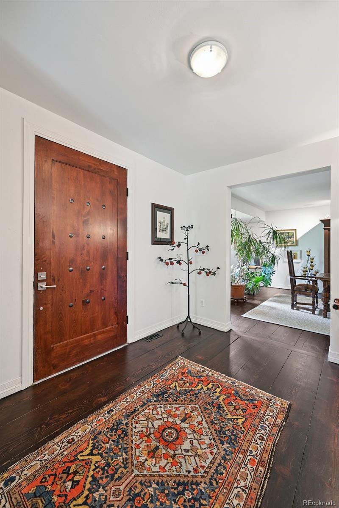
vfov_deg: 100.4
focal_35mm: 15
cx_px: 170
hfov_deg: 77.3
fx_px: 212
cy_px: 254
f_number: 4.5
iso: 400
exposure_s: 1/8
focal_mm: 15
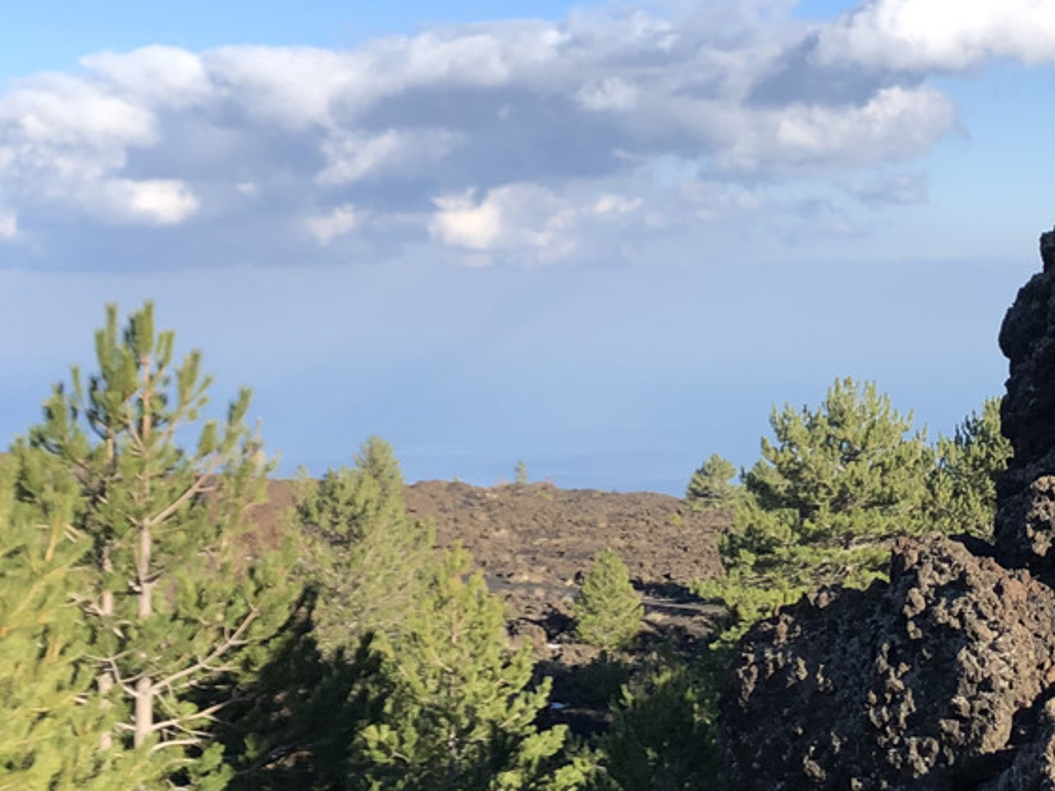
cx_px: 859
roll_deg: +0.3
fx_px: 2438
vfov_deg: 18.4
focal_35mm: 80
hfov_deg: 24.0
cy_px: 320
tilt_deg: -0.5
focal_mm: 4
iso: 20
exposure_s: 1/1548
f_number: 1.8
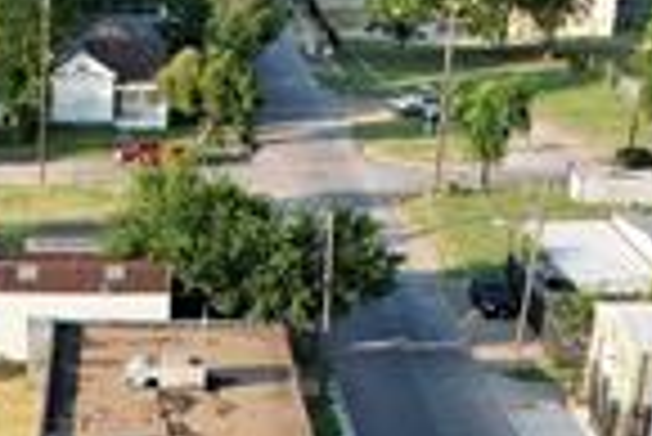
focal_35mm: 97
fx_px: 1759
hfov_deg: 20.6
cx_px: 76
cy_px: 868
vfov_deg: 12.5
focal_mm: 8.38
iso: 200
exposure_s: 1/1000
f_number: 2.8
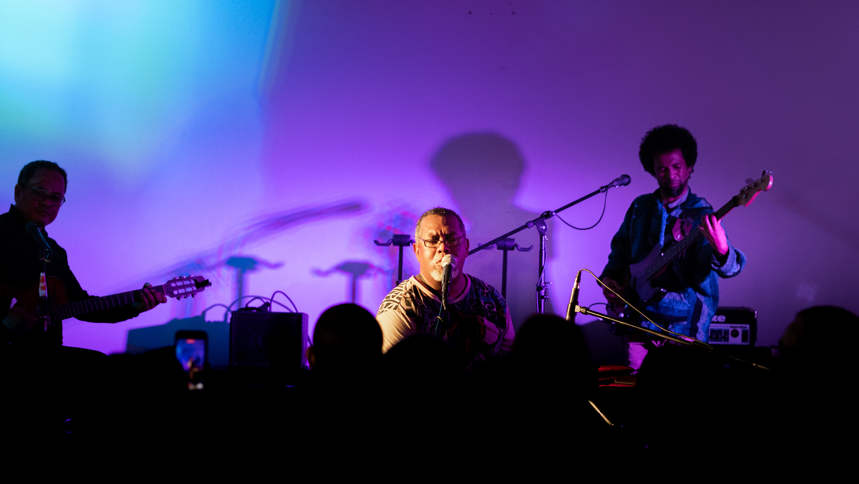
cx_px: 428
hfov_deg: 23.9
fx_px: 2027
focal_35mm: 89
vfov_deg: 13.6
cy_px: 258
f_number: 2.2
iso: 1250
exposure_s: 1/125
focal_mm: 56
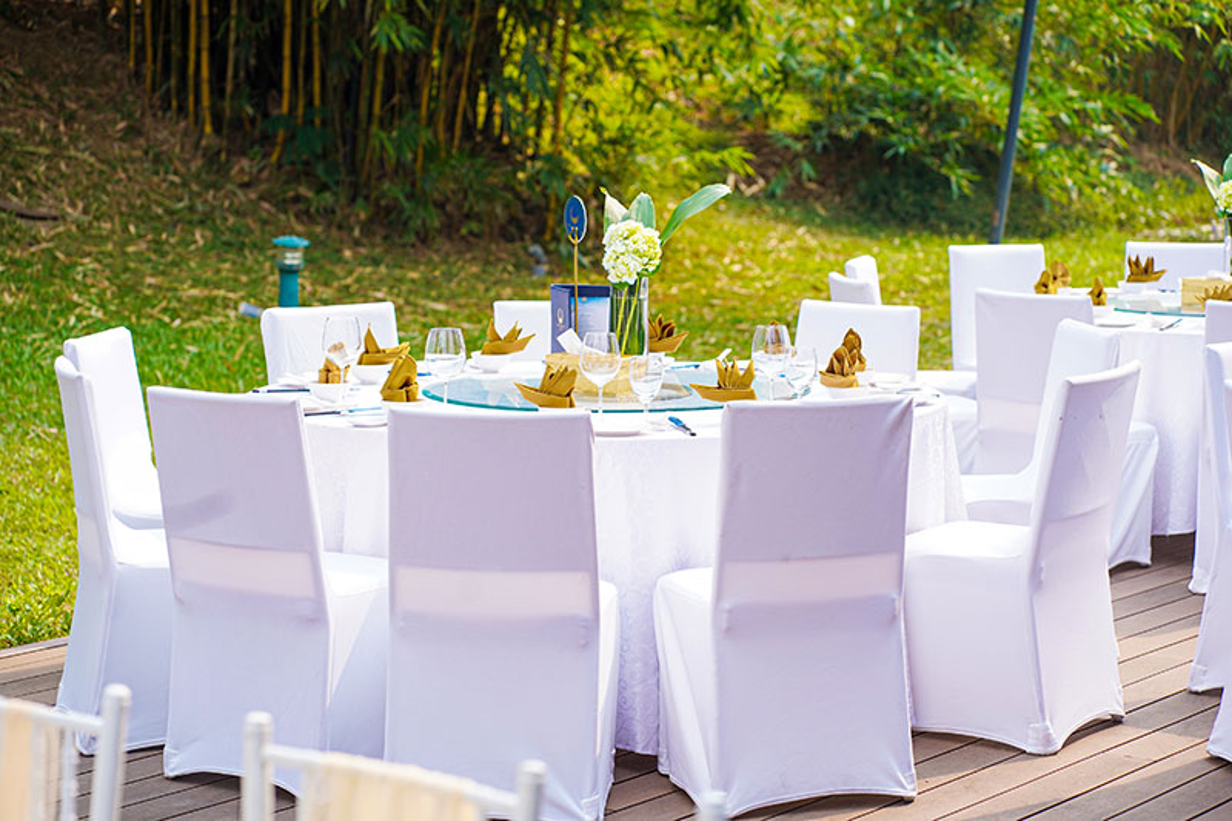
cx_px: 616
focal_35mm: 70
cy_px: 410
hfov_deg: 28.8
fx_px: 2395
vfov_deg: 19.4
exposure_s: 1/160
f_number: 4
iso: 100
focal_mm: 70
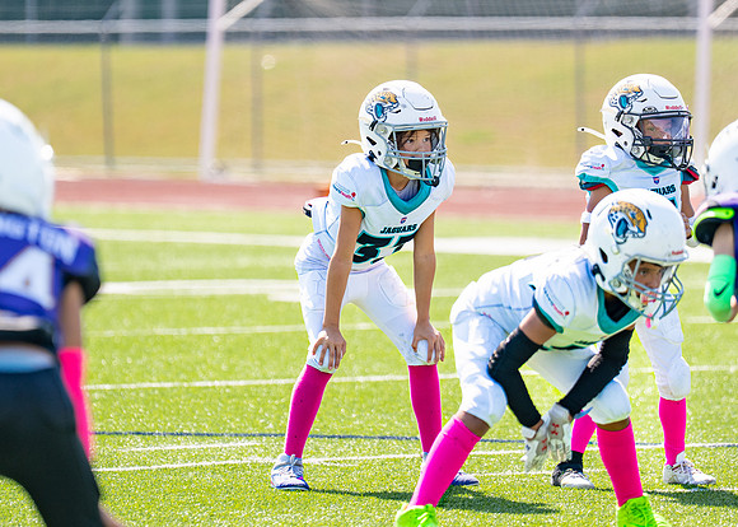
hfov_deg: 6.2
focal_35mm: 328
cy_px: 183
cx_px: 375
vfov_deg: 4.4
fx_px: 6868
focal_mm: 180
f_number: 2.8
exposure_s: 1/1250
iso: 100
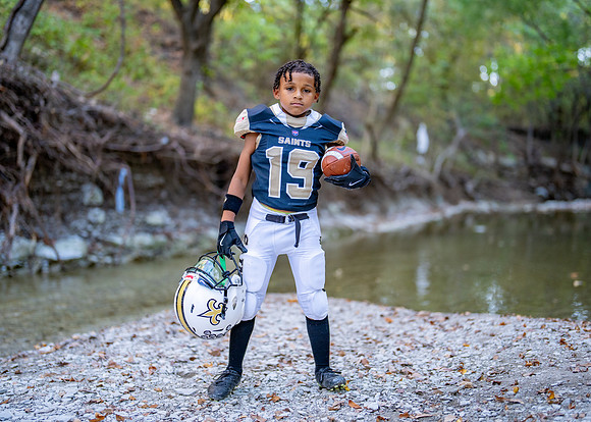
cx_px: 293
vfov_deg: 26.4
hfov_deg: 36.4
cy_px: 210
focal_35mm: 54
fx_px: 898
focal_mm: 50
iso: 500
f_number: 1.2
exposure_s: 1/500
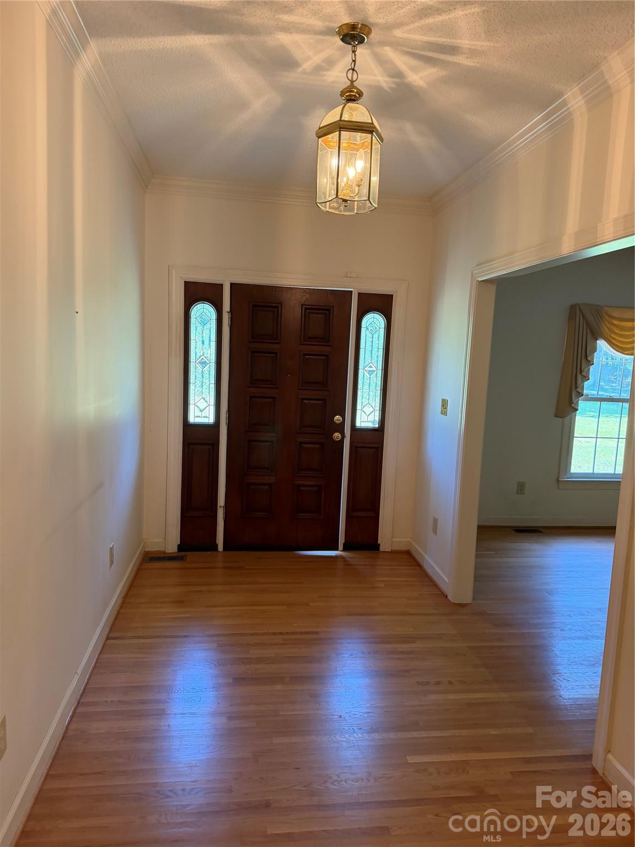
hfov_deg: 56.8
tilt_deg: -6.3
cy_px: 424
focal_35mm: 24
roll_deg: -4.1
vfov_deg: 71.6
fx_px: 587
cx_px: 318
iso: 200
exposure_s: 1/60
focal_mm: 6.76
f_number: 1.78
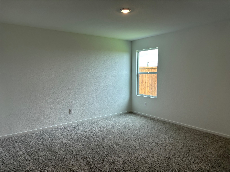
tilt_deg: -4.1
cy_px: 86
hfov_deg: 67.3
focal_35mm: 26
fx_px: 173
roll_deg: +0.0
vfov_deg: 53.1
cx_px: 115
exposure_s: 1/120
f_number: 1.6
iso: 40
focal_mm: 5.96
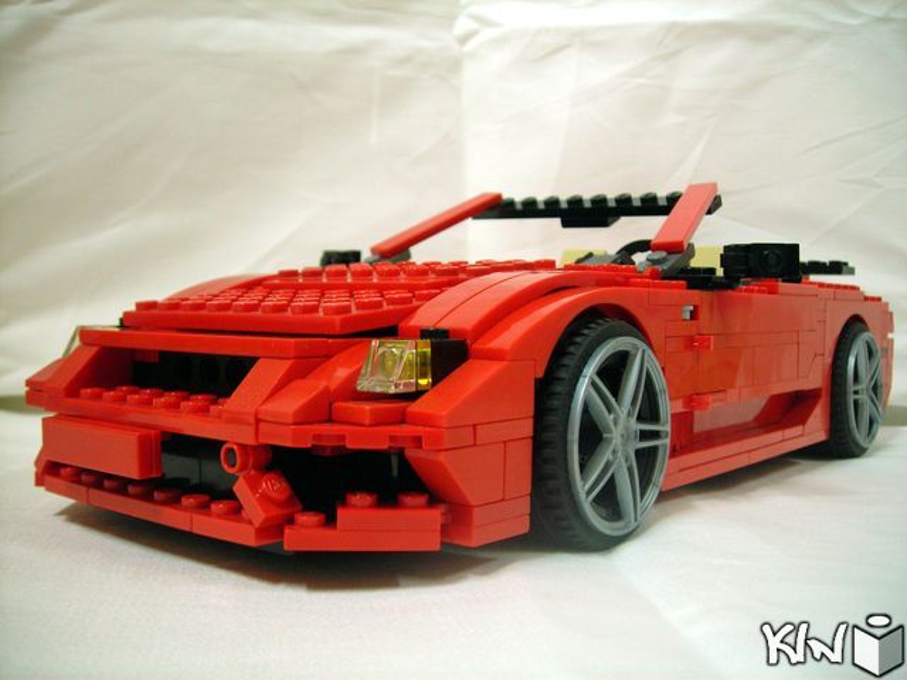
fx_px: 996
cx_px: 454
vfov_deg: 37.7
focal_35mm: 38
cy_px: 340
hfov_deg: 49.0
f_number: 3.2
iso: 166
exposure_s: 1/4
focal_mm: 6.3
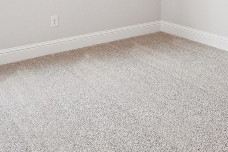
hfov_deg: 38.2
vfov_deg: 23.7
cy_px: -54
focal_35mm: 49
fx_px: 310
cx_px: 195
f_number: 8
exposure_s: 1/40
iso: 500
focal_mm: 14
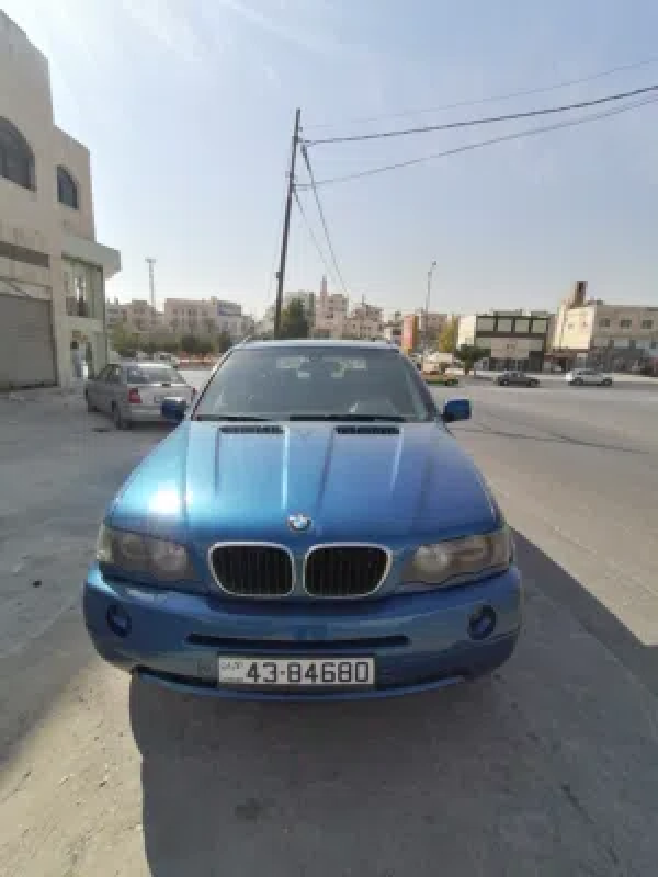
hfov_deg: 74.7
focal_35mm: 17
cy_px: 438
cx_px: 329
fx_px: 431
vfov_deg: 91.0
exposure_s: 1/2364
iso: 50
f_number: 2.4
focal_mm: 2.7
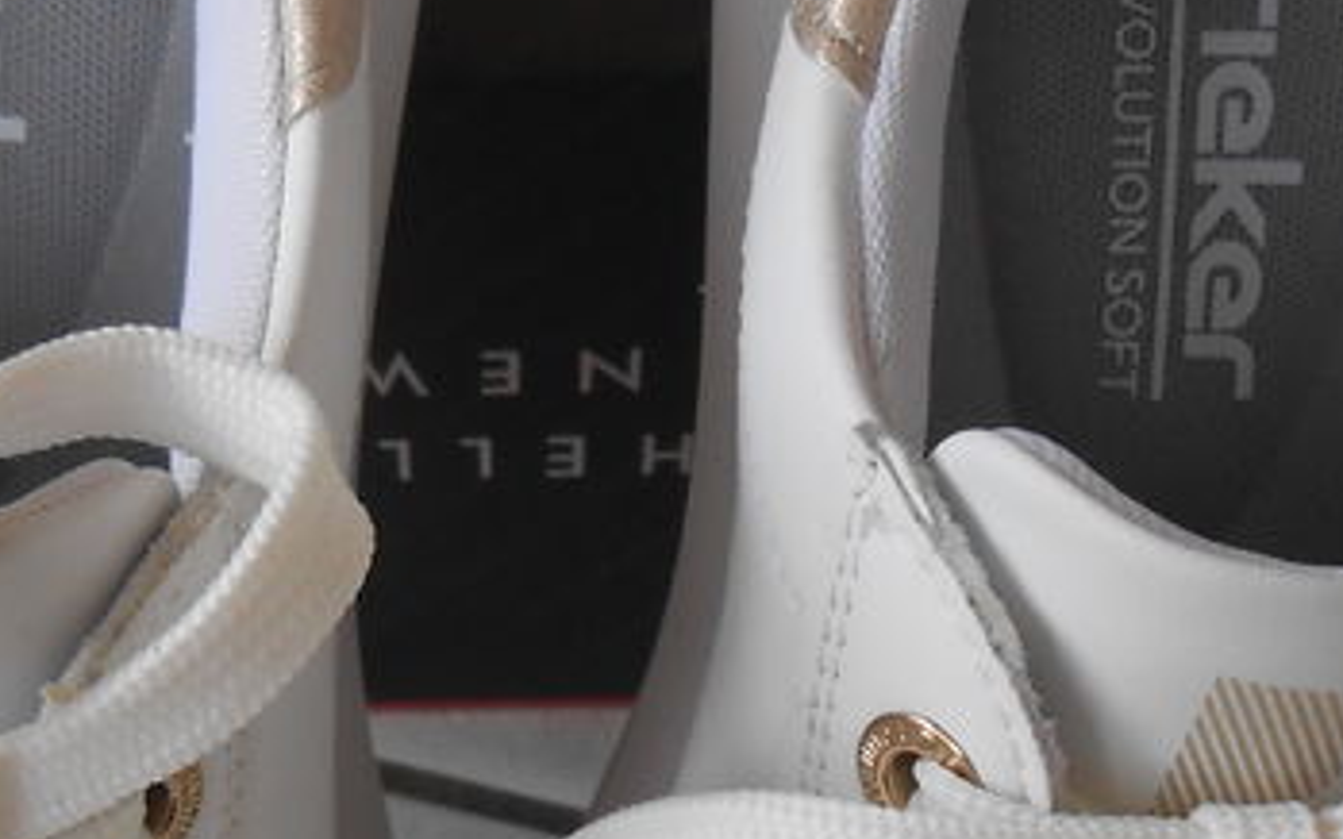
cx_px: 431
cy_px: 612
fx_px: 2891
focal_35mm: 79
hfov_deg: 26.0
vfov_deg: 16.4
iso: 160
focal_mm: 4.6
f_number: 3.5
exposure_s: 1/30
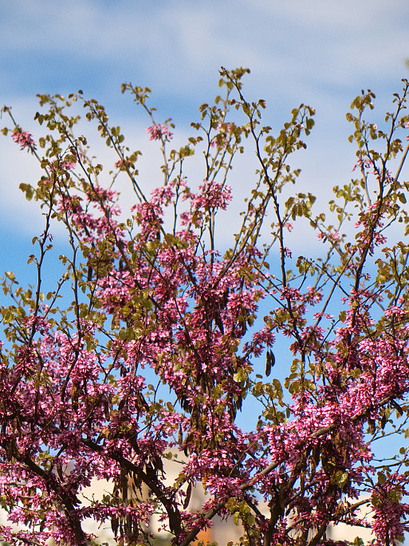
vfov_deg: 9.8
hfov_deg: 7.4
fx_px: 3169
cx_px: 192
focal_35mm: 201
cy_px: 569
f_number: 1.2
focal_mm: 43
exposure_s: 1/3200
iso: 125
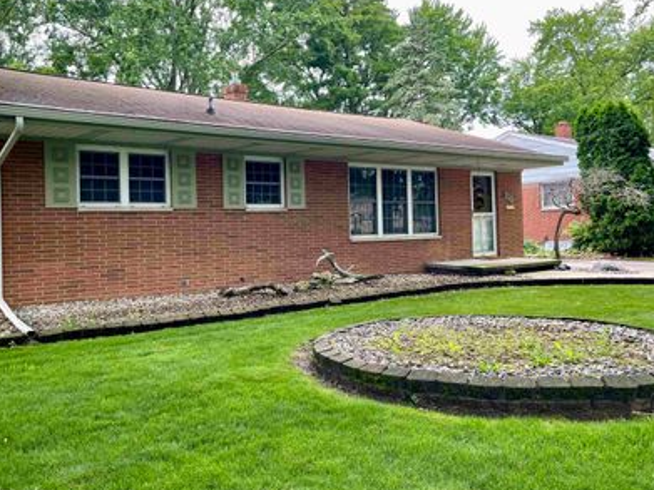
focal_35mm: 32
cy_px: 213
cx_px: 299
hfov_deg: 56.8
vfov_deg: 44.0
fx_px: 604
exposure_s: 1/161
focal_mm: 5.1
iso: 32
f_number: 1.6
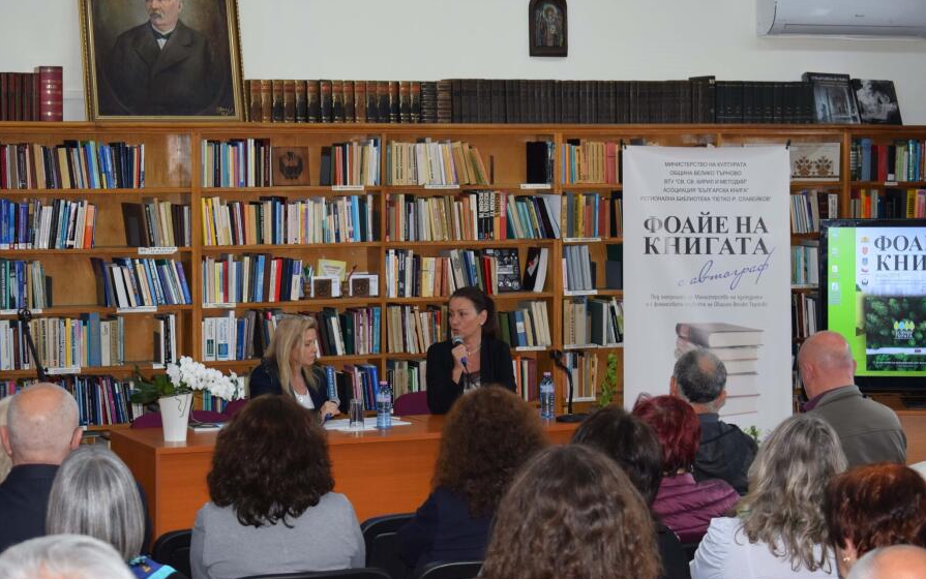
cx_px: 461
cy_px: 274
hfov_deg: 24.5
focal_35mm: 85
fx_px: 2133
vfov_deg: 15.5
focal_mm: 55
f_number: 5.6
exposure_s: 1/60
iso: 800
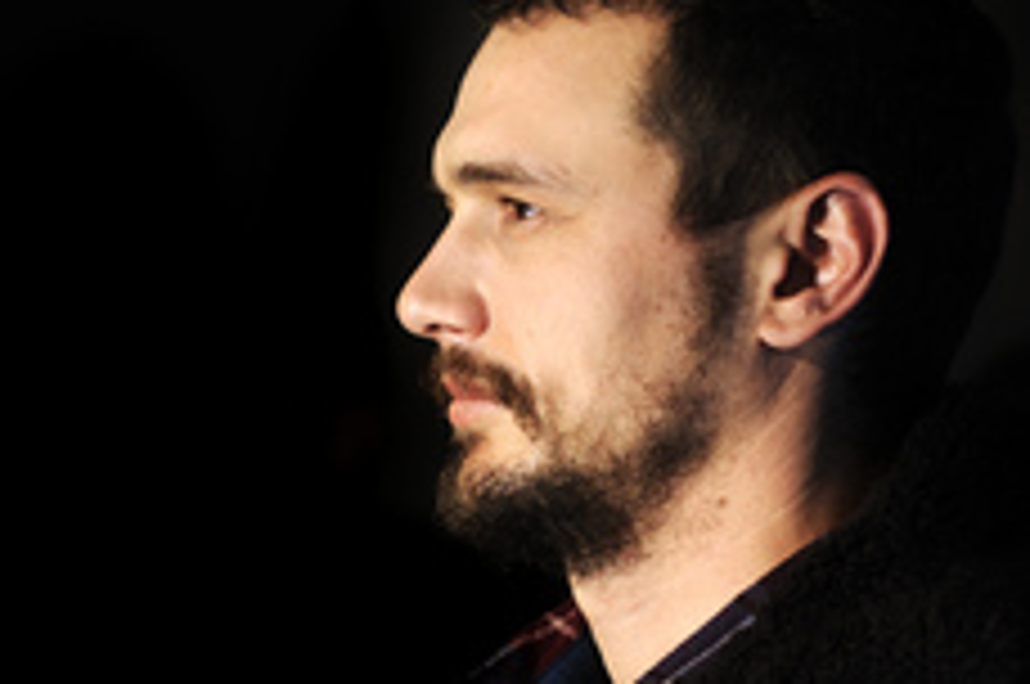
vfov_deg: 3.5
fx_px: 11257
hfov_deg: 5.2
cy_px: 450
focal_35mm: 394
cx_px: 79
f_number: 6.3
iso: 200
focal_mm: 200
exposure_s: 1/200
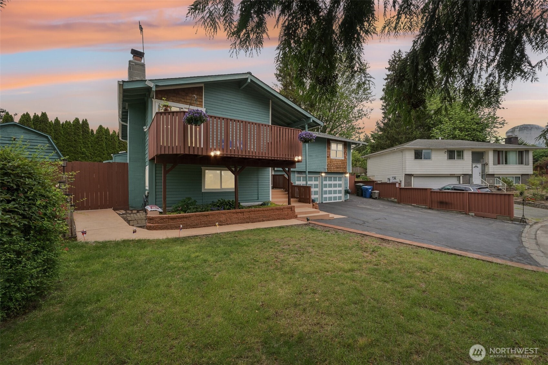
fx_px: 228
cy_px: 182
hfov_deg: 100.4
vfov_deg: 77.3
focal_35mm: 15
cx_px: 274
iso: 200
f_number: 10
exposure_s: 1/30
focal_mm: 10
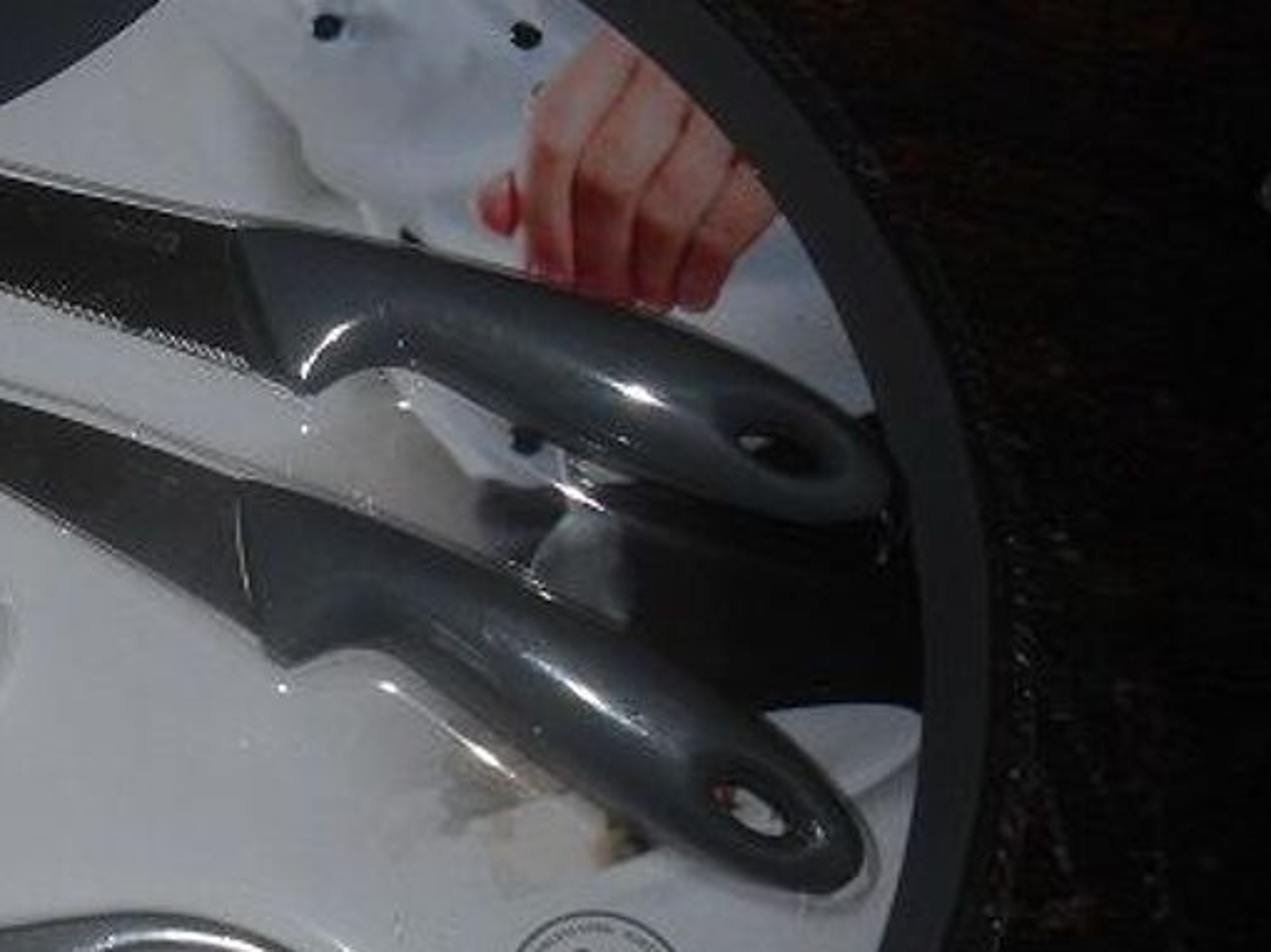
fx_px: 1872
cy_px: 795
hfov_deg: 34.8
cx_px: 62
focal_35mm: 51
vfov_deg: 27.8
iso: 80
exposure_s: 1/25
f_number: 3.4
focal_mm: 4.7
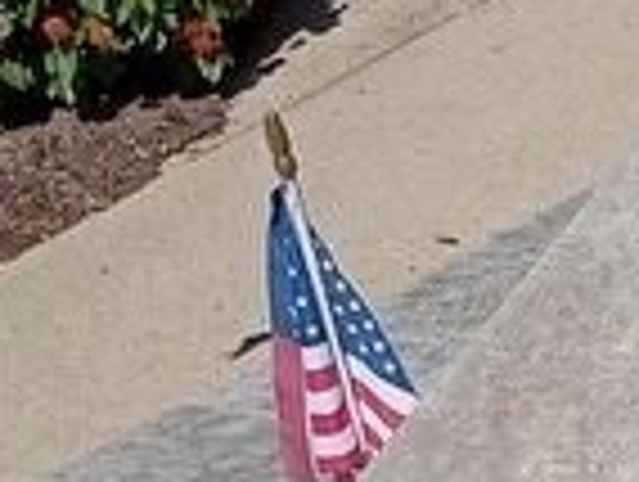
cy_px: 905
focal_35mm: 163
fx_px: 3014
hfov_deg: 10.8
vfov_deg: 8.7
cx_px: 1386
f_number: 1.8
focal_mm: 4.27
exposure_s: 1/1866
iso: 104
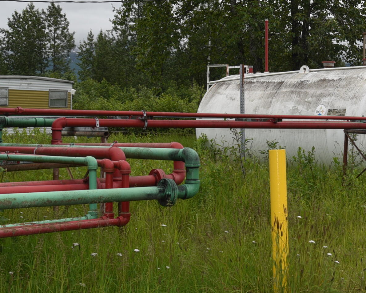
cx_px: 368
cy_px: 107
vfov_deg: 21.5
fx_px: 769
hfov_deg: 25.4
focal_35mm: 71
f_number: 6.3
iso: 100
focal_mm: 30
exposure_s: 1/160
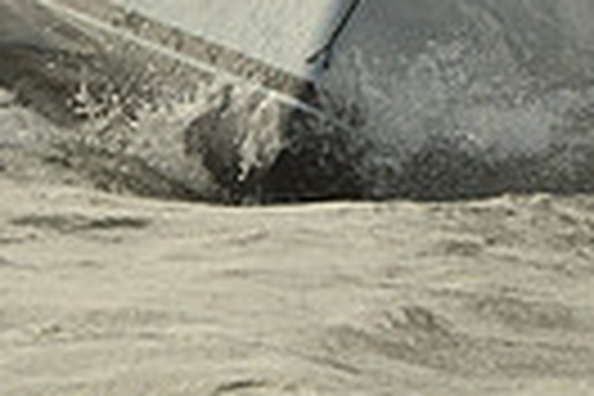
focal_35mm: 509
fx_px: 8398
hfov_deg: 4.1
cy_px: -259
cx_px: 400
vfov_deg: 2.7
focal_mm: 116
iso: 320
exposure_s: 1/1250
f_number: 9
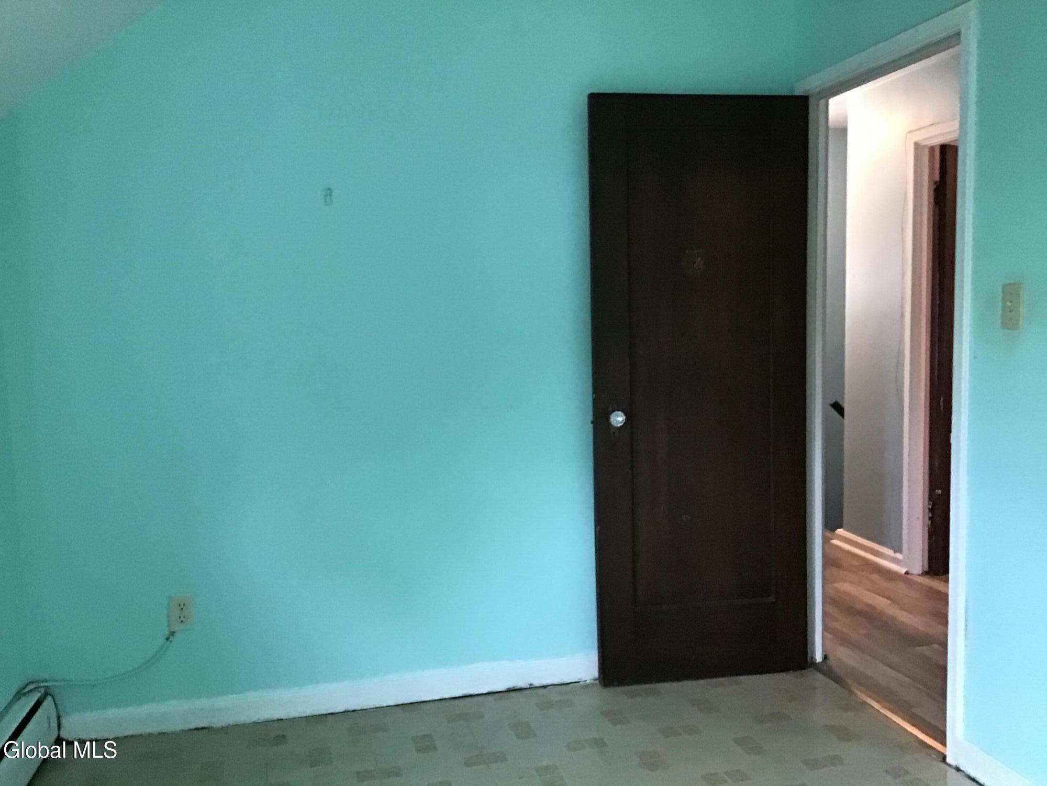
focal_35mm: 31
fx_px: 938
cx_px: 524
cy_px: 393
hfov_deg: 58.4
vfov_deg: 45.4
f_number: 2.4
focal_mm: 3.3
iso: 250
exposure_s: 1/30
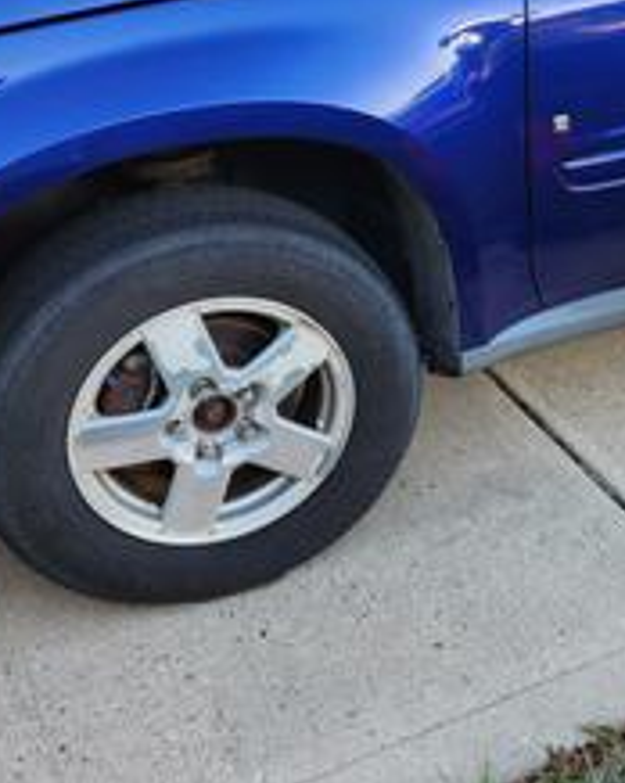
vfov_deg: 35.7
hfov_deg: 27.4
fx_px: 1204
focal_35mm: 52
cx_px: 625
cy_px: 262
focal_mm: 5.4
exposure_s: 1/180
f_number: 1.8
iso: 40
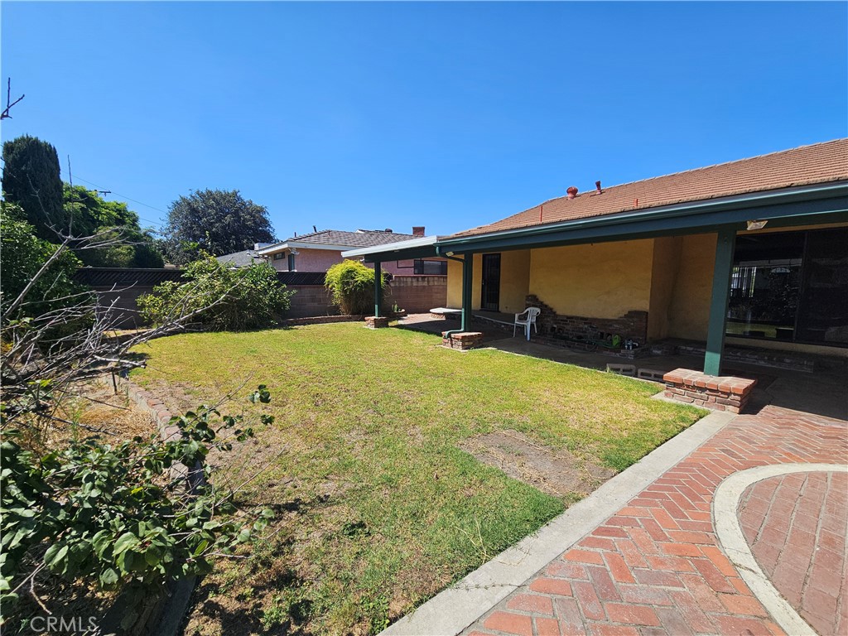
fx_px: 318
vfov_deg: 89.9
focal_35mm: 13
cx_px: 424
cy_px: 318
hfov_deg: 106.2
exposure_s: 1/2099
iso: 50
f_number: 2.2
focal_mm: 2.2
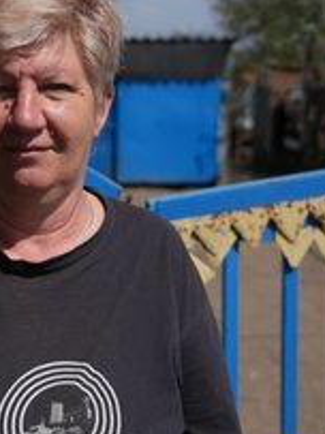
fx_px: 927
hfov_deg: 19.6
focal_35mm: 74
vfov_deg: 26.3
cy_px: 198
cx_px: 47
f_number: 4
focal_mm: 39
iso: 100
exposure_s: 1/2500
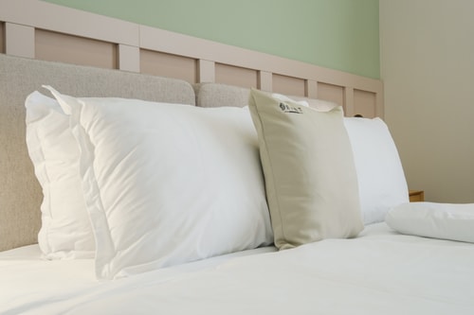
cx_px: 237
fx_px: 474
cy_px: 158
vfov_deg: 36.8
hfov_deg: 53.1
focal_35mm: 36
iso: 320
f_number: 8
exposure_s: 1/20
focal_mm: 24
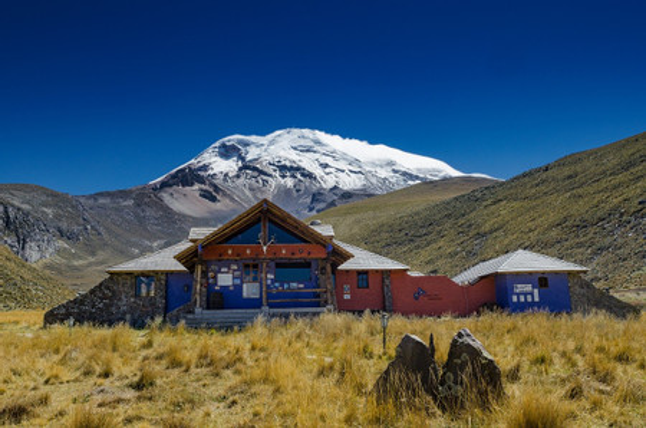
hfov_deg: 57.3
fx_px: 591
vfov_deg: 39.8
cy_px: 214
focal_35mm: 33
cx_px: 323
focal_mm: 22
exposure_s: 1/200
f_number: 8
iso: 100
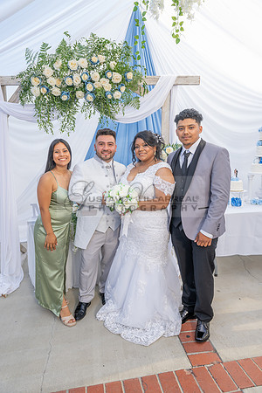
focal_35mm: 24
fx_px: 262
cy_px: 196
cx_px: 131
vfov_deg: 73.7
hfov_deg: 53.1
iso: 200
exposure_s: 1/125
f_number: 4.5
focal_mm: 24
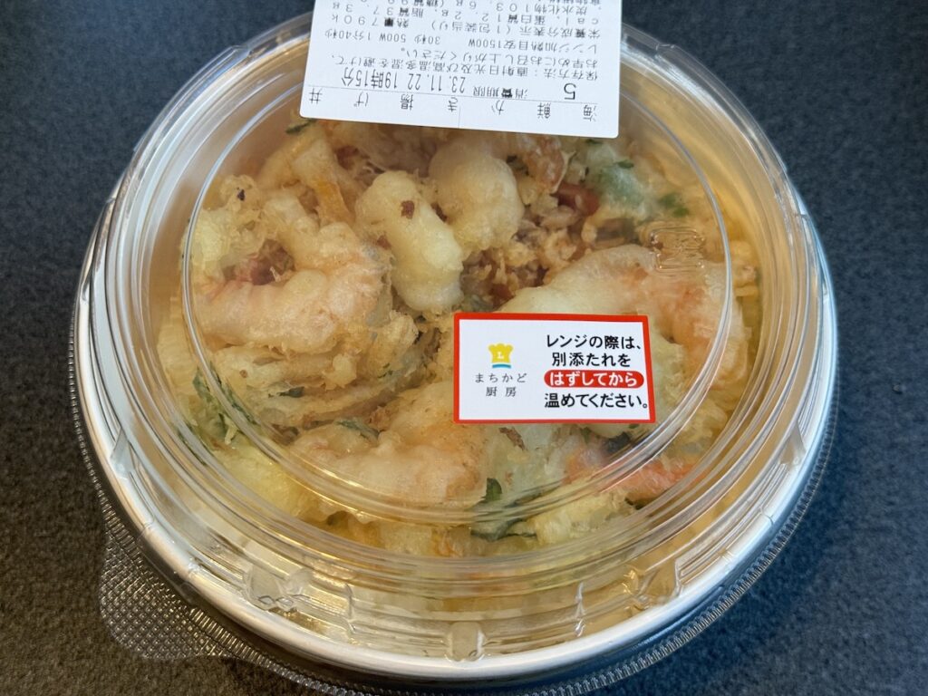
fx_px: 1287
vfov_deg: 30.3
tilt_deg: -62.8
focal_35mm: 48
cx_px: 464
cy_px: 348
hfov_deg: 39.7
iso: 125
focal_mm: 6.86
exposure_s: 1/50
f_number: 1.78
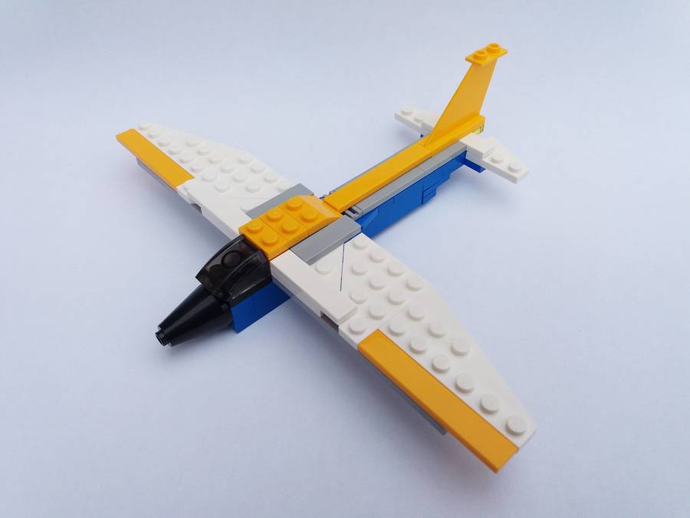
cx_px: 345
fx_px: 558
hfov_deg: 63.4
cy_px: 259
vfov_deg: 49.7
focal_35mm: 28
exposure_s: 1/212
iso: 64
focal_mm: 3.7
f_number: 1.9
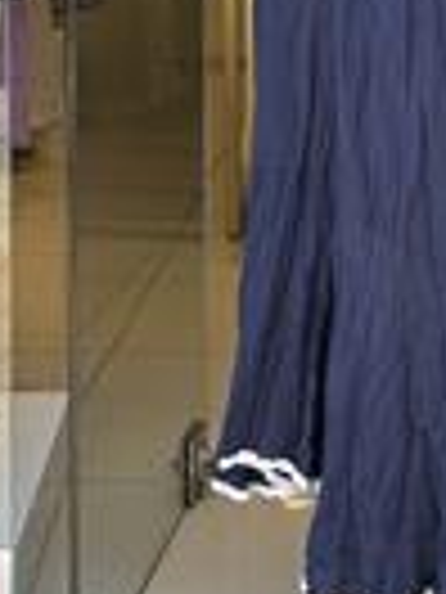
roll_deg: -0.6
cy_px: -38
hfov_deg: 9.8
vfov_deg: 12.9
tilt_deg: -7.7
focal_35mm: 150
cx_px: 451
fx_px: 2577
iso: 80
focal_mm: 6.86
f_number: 1.78
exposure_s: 1/335
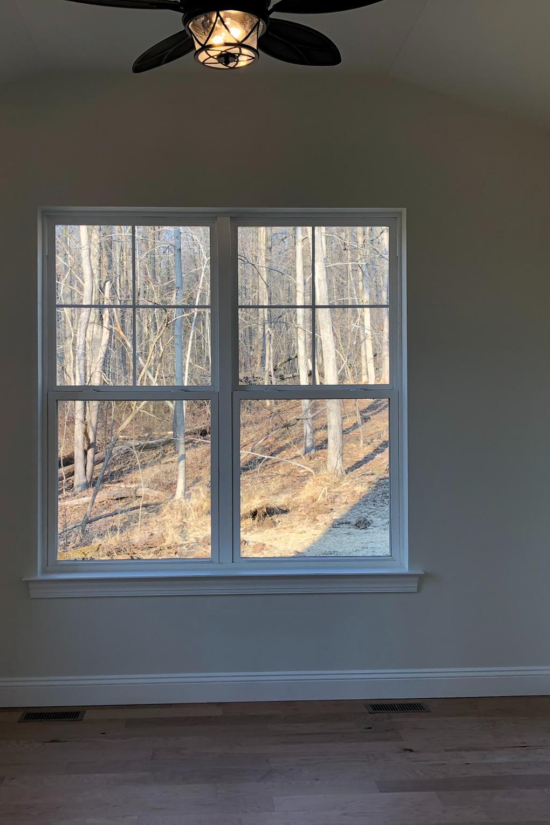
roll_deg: +0.7
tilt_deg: +0.8
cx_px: 253
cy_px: 412
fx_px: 893
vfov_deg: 49.5
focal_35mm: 39
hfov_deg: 34.2
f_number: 1.8
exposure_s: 1/120
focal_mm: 4
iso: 32
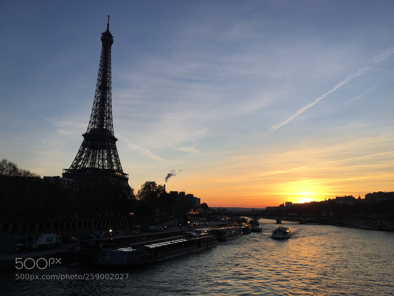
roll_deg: +0.1
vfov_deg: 48.2
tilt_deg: +11.5
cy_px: 148
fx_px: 330
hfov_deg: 61.7
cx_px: 197
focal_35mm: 29
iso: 25
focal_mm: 4.15
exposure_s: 1/527
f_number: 2.2
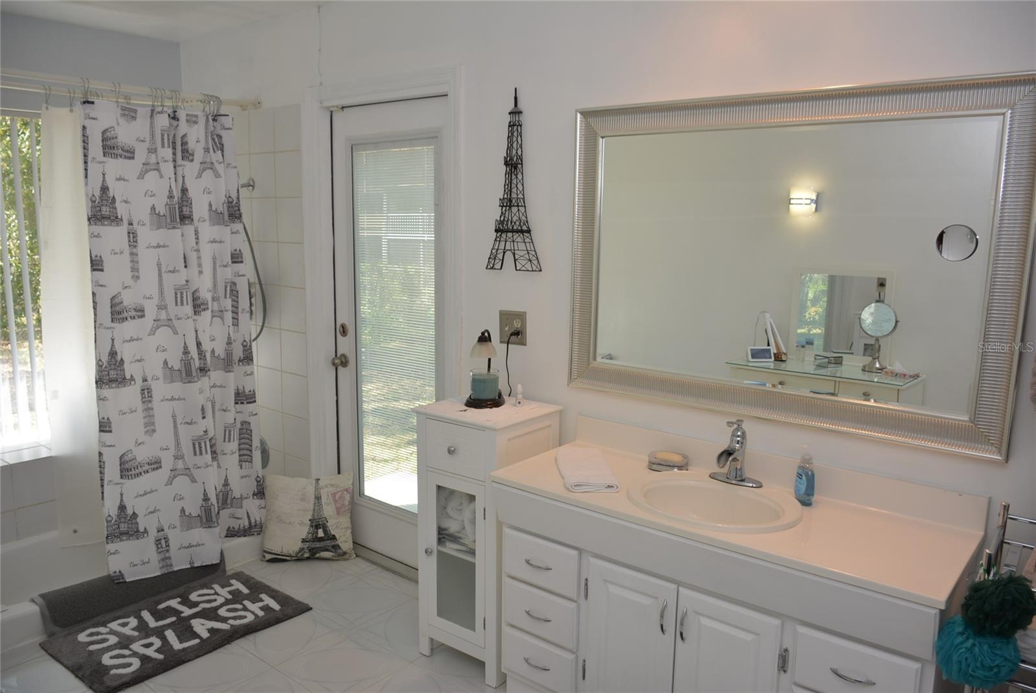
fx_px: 777
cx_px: 518
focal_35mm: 27
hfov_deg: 67.3
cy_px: 346
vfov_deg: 48.0
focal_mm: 18
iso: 200
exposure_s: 1/100
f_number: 5
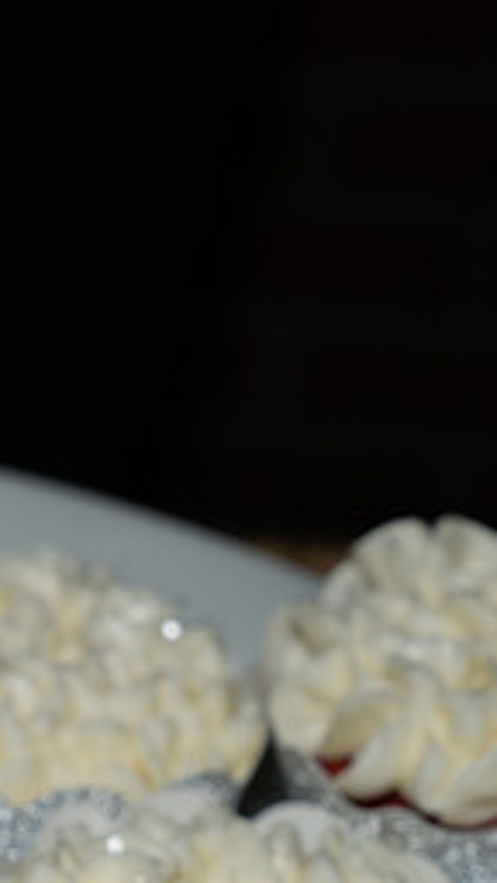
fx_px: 3280
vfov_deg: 15.3
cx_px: -390
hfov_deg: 8.4
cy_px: 592
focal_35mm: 140
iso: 500
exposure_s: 1/125
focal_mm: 59
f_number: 6.3
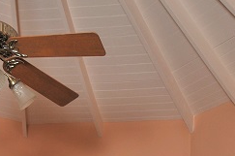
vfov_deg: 14.7
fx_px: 495
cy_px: 312
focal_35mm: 76
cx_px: 127
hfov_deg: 26.7
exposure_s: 1/160
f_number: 5.6
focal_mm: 12
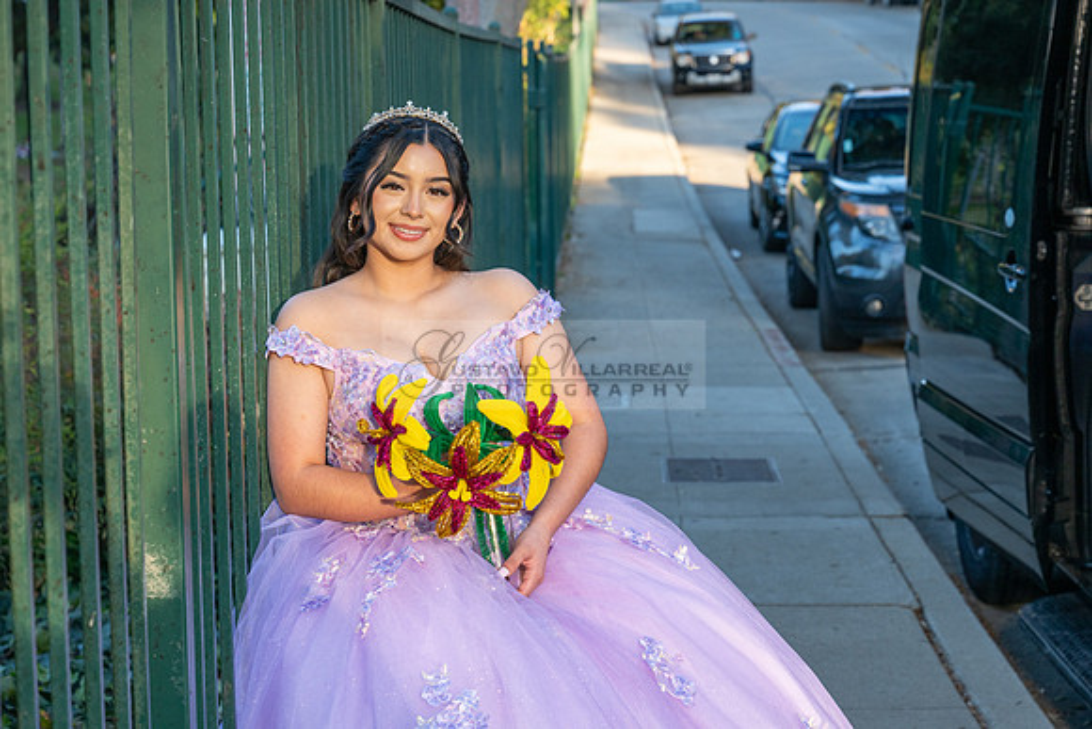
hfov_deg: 28.8
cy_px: 364
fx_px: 2124
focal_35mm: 70
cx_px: 546
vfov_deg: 19.5
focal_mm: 70
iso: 400
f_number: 6.3
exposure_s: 1/200
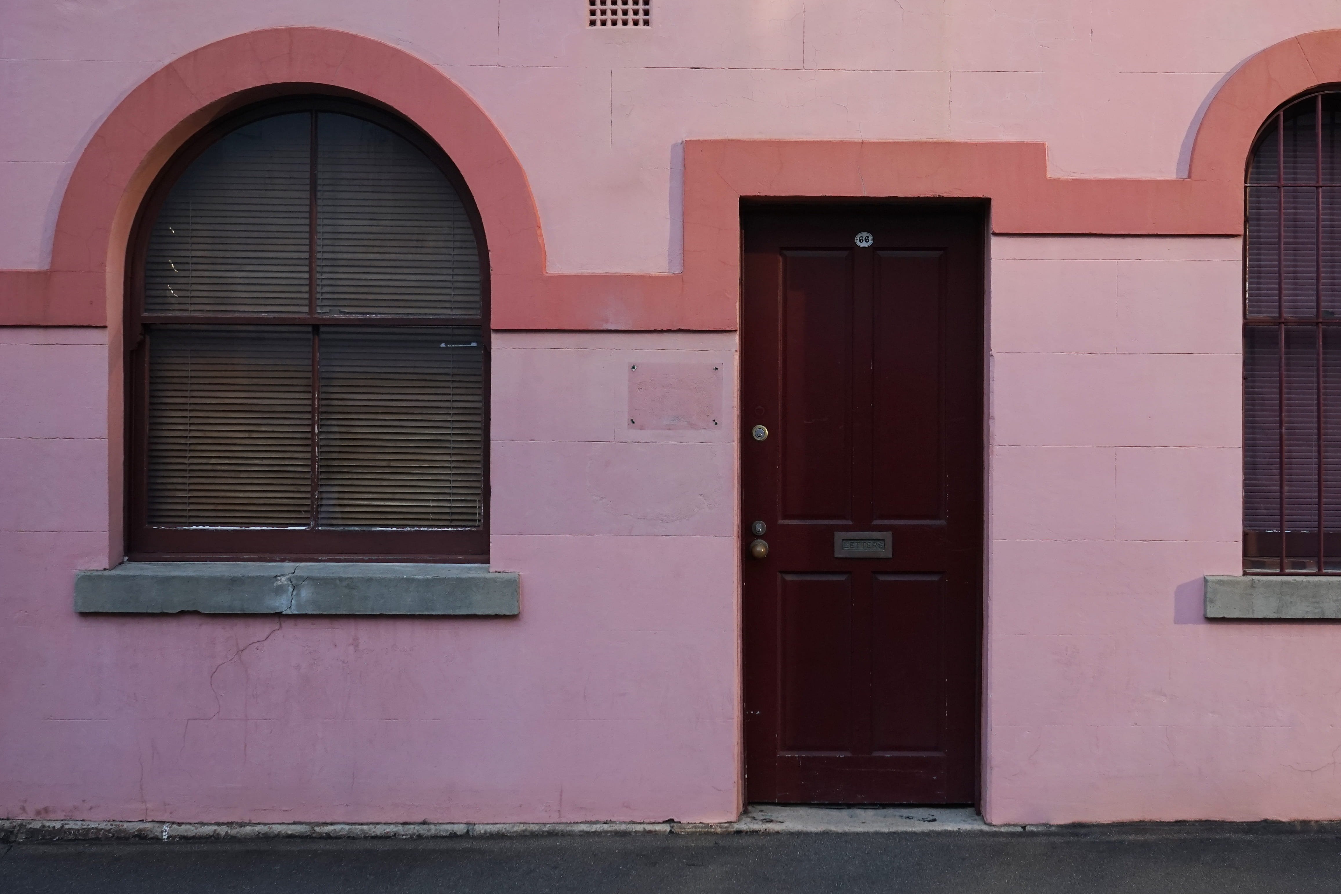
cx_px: 758
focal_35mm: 47
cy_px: 363
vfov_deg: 28.6
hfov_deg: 41.8
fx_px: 1751
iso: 640
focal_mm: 37
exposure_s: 1/320
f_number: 9
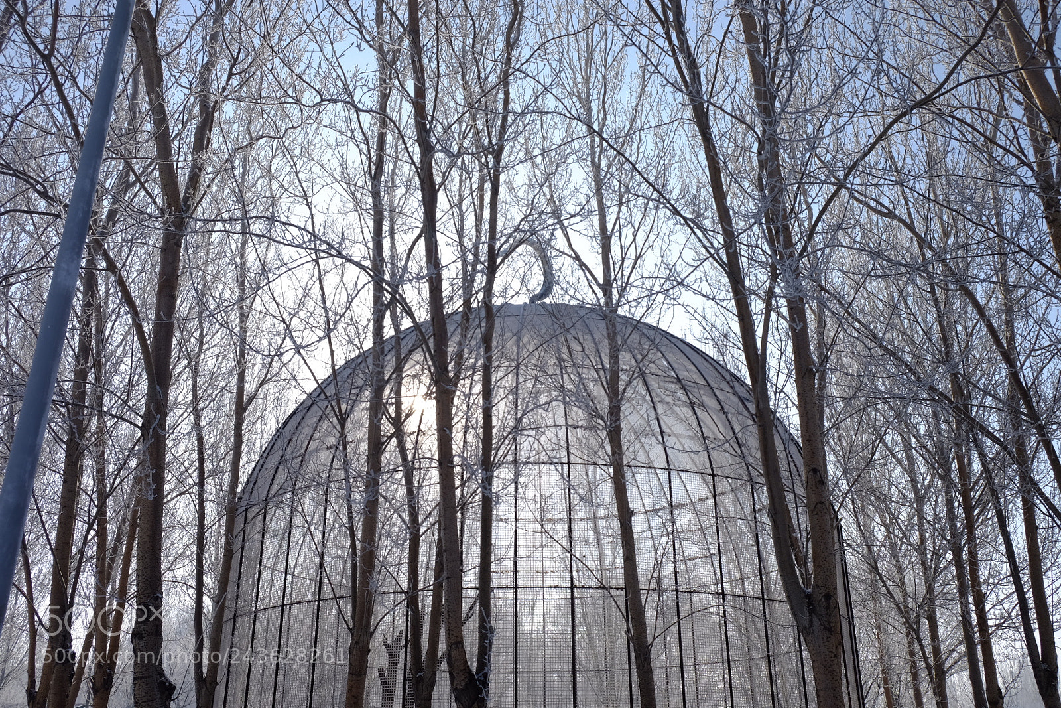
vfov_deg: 41.1
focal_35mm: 32
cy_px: 354
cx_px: 530
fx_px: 943
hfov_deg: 58.7
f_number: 9
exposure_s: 1/350
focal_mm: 21.4
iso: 200
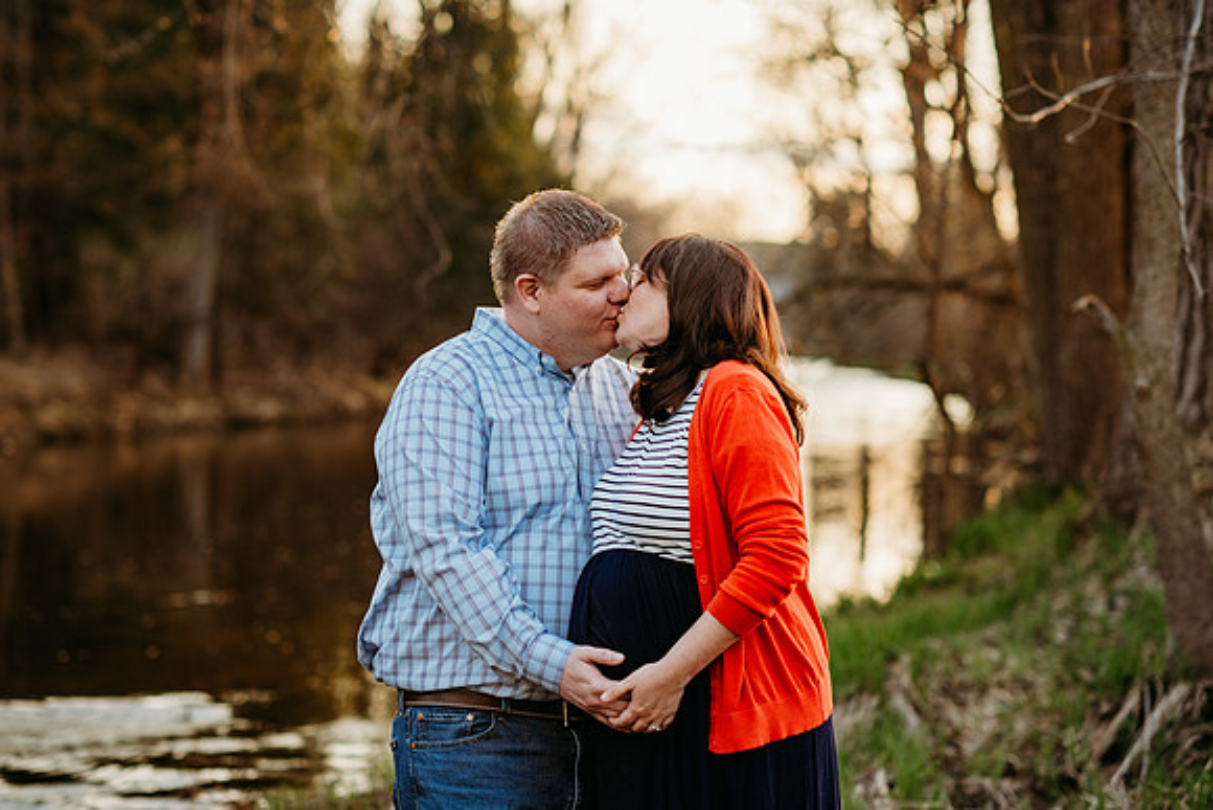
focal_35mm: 90
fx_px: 3023
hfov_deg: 22.7
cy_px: 383
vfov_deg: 15.2
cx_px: 573
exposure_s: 1/200
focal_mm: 85
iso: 125
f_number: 2.8
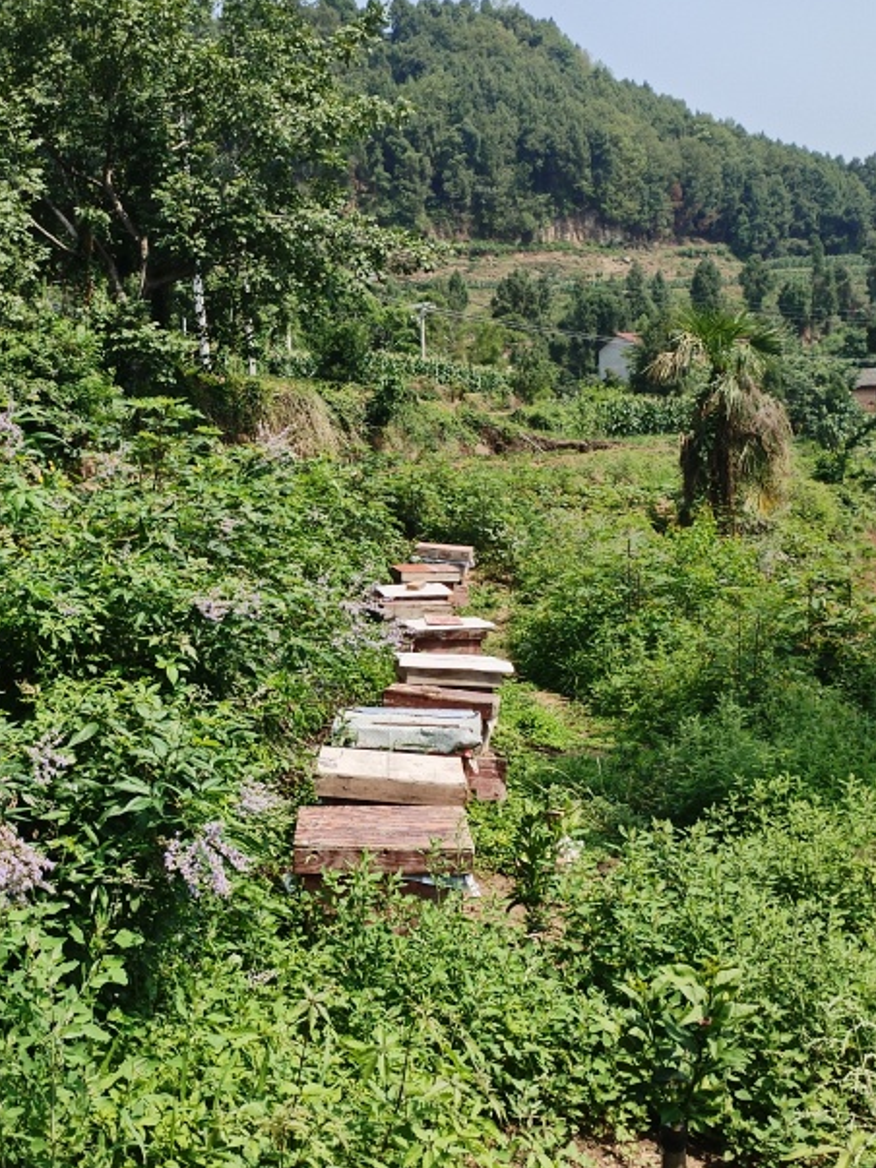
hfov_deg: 31.0
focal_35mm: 46
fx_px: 1553
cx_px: 225
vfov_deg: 41.1
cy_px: 679
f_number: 1.8
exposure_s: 1/831
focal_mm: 4.25
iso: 100
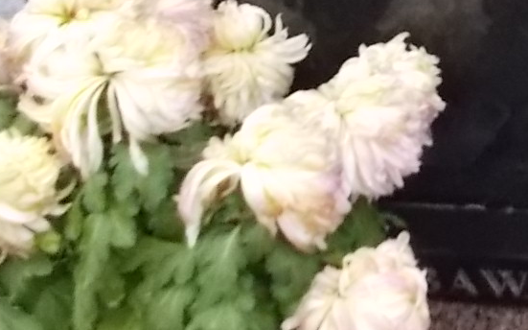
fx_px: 1151
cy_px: -180
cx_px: 584
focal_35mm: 80
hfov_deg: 24.1
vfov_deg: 15.0
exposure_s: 1/250
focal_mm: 4.6
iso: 400
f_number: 3.2
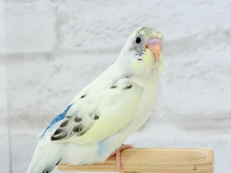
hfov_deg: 36.8
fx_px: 347
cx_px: 116
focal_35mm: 52
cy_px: 86
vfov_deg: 28.0
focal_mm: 5.96
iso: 25
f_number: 1.6
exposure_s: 1/50
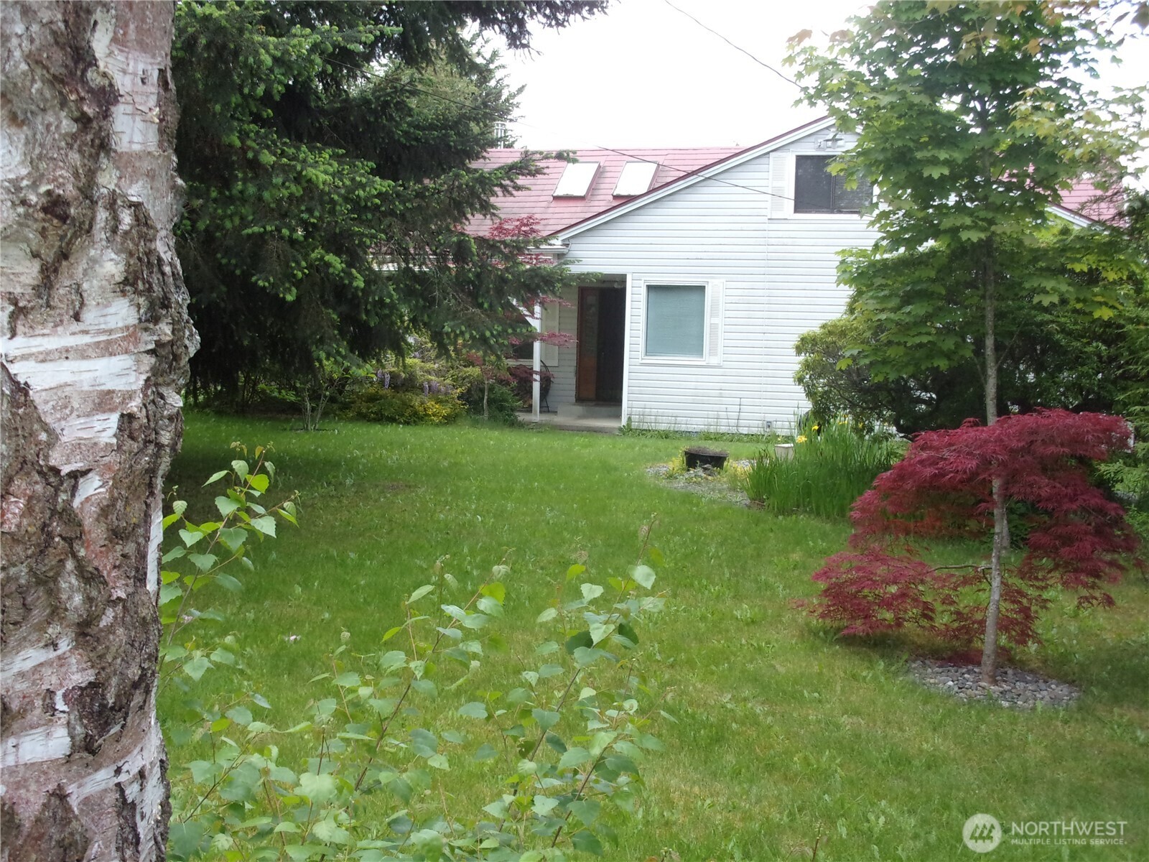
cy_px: 431
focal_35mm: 43
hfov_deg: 43.9
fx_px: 1427
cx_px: 574
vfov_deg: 33.6
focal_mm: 7.8
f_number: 4.7
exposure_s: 1/240
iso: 200
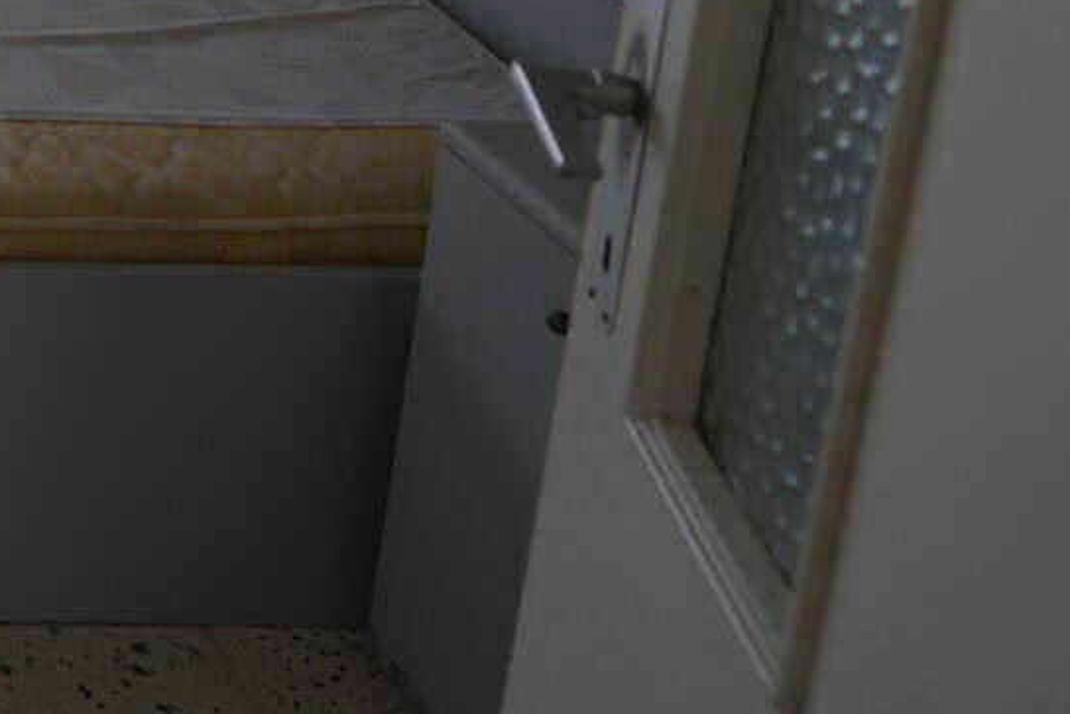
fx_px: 1903
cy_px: -567
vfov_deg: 17.4
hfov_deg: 21.3
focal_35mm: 64
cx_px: -840
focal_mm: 17
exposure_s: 1/160
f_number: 4
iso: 200
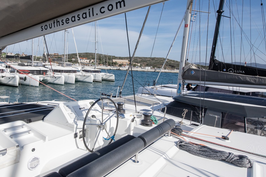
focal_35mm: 26
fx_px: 192
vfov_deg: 49.4
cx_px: 104
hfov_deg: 68.6
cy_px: 77
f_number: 10
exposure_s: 1/4000
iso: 800
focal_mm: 19
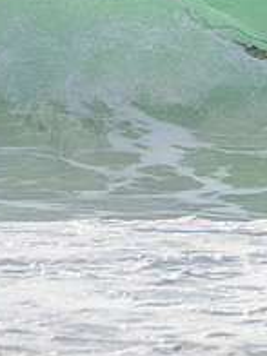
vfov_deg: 1.1
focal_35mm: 1746
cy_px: 56
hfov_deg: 0.9
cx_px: 358
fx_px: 17956
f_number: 5.6
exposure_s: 1/2000
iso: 220
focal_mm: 500
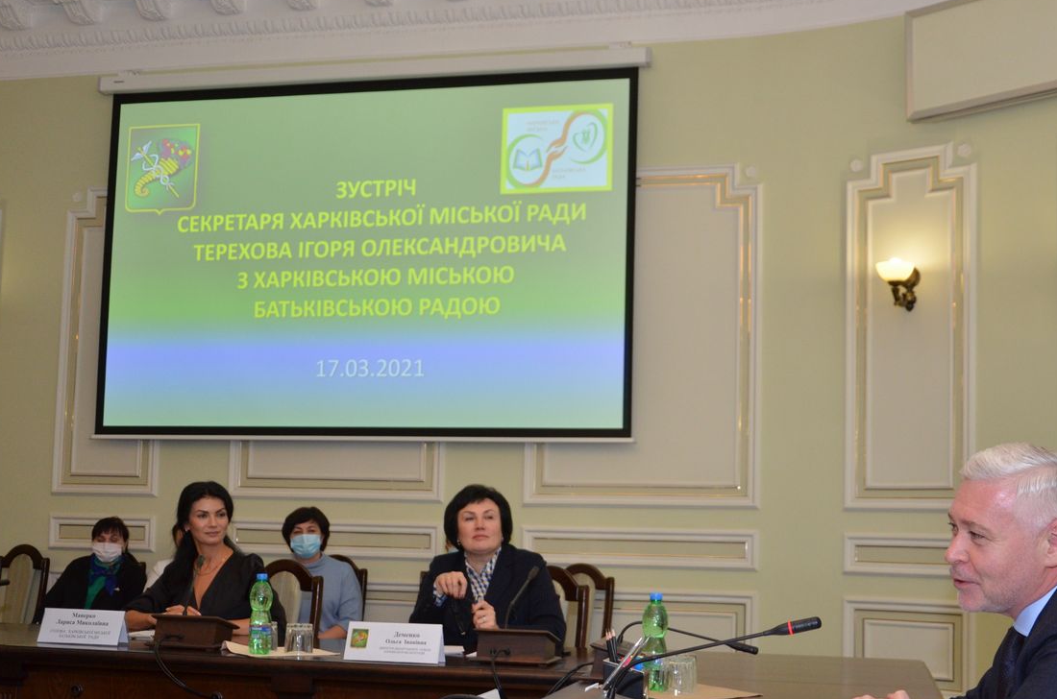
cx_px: 598
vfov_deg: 31.6
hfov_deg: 46.4
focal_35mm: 42
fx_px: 1230
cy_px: 431
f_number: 3.8
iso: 800
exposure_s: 1/250
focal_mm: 22
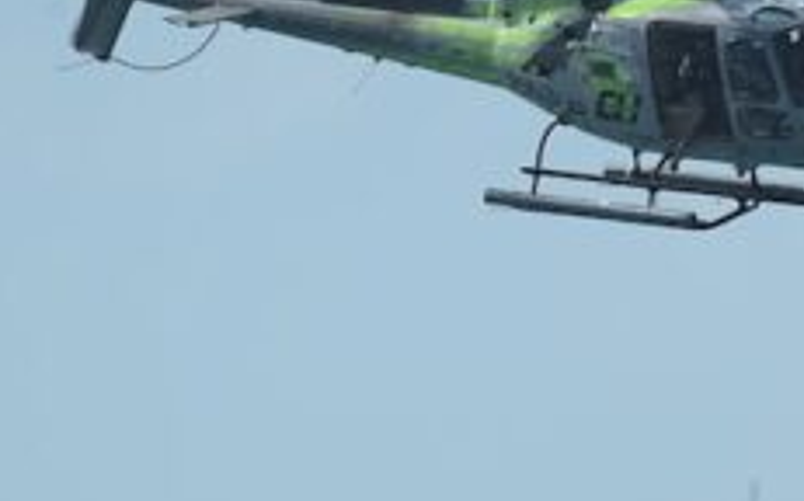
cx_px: 665
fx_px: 31136
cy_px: 748
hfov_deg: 1.5
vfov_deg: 0.9
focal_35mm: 1422
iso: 100
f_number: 5.6
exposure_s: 1/1250
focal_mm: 420
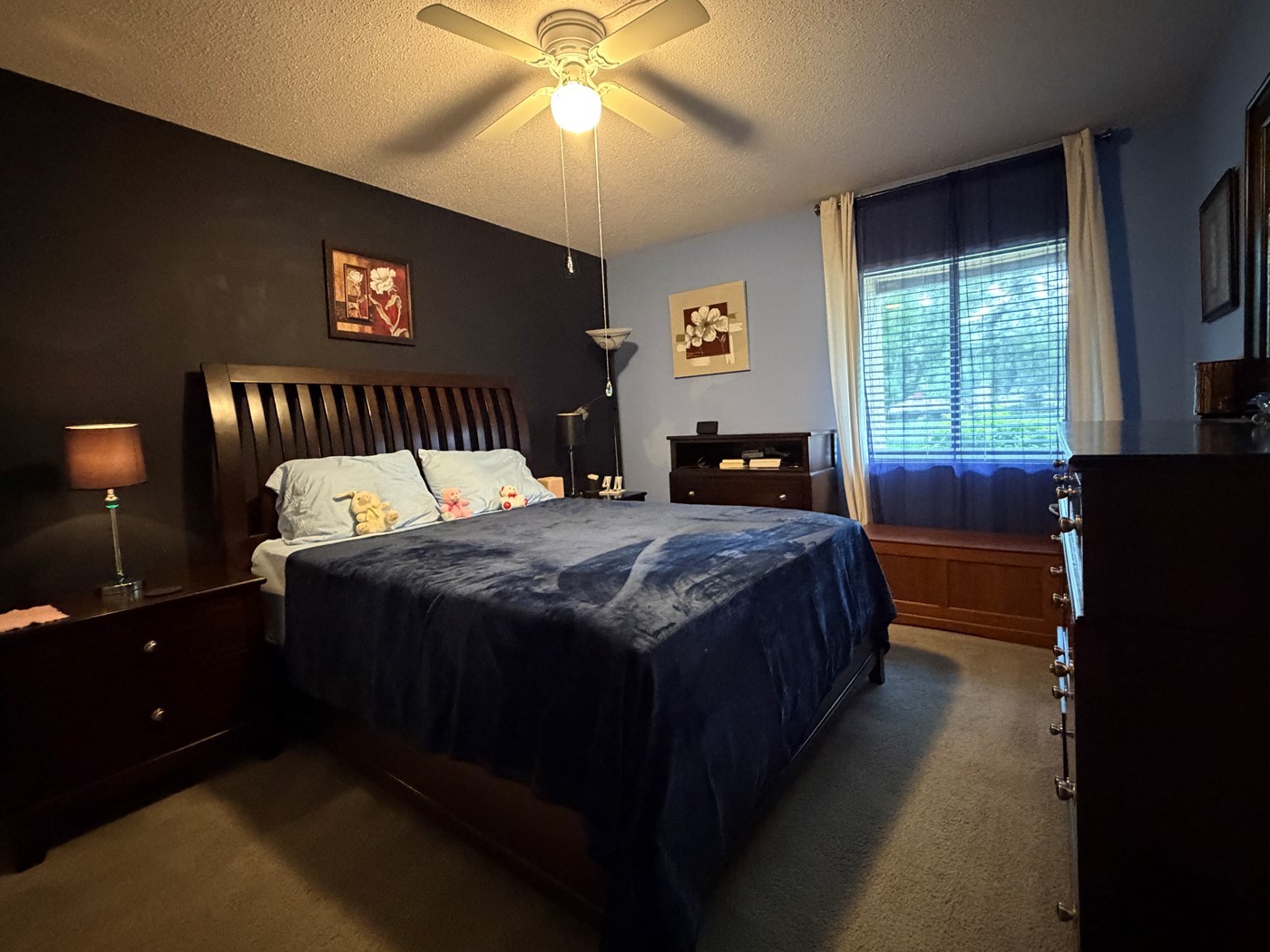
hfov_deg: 94.5
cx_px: 658
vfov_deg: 78.0
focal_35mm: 16
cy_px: 450
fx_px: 587
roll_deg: +3.2
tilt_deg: -1.9
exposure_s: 1/40
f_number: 2.2
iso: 1000
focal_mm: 2.22
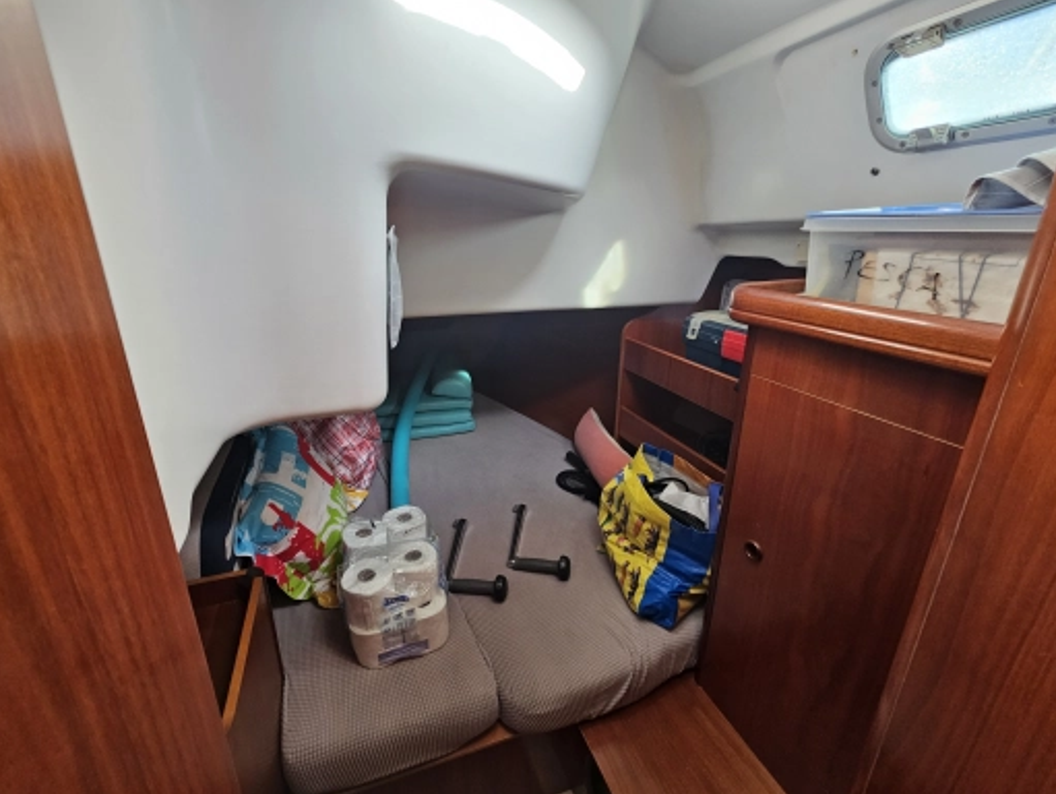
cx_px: 494
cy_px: 386
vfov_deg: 85.7
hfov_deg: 101.9
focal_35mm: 14
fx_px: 427
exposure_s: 1/60
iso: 125
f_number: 2.2
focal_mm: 2.2
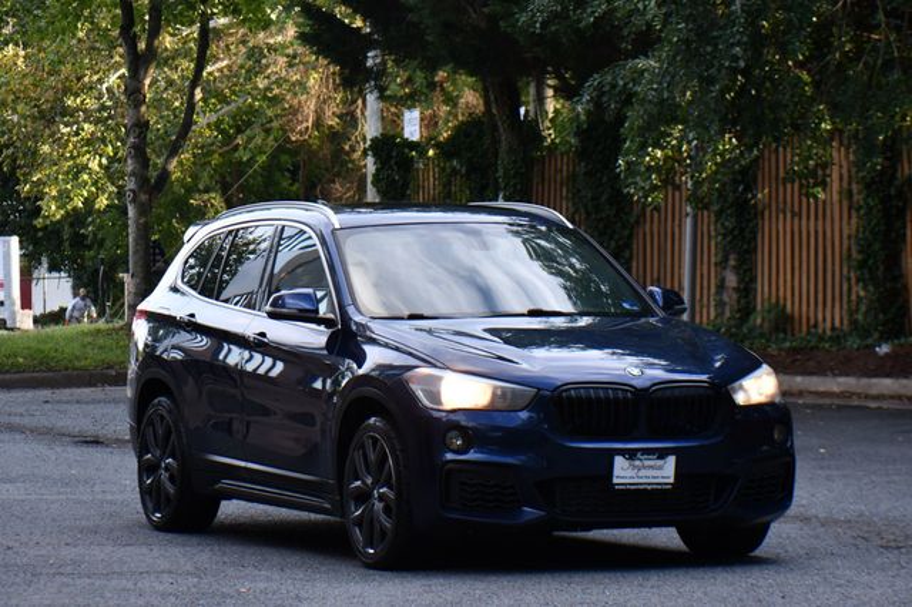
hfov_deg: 14.0
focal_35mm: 147
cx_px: 456
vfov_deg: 9.3
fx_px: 3722
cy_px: 304
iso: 280
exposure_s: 1/250
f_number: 5.6
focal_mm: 98
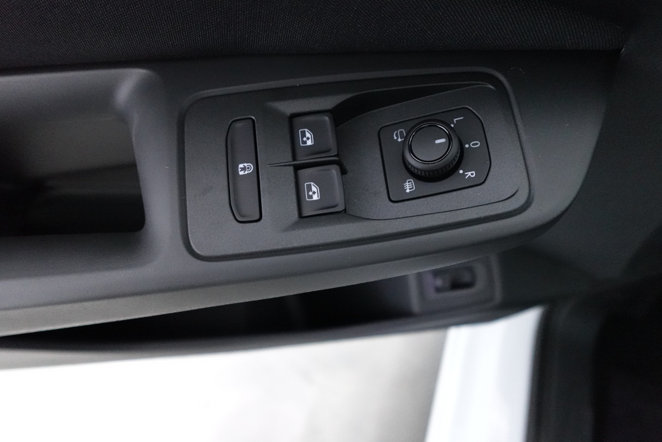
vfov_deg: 61.9
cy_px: 221
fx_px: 368
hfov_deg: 84.0
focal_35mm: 20
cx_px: 331
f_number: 2
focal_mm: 7.6
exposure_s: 1/80
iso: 3200
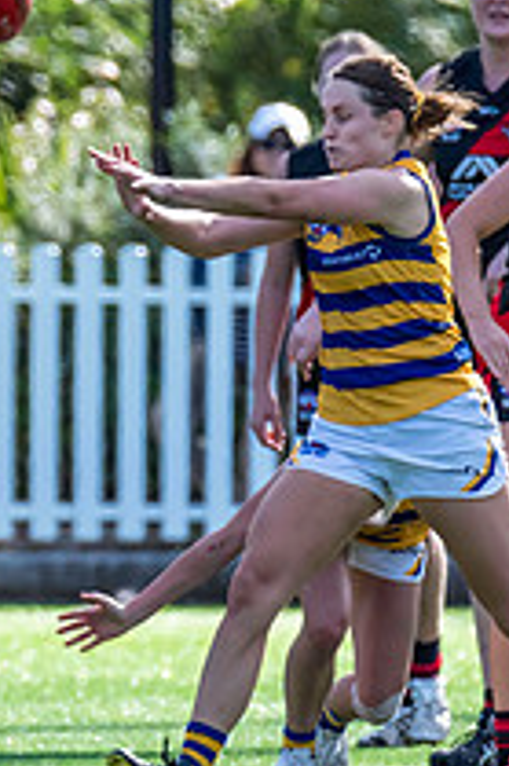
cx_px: -8
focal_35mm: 1870
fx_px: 39722
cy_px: 533
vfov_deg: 1.1
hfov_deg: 0.7
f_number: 6.3
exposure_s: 1/1600
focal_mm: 600
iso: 1000
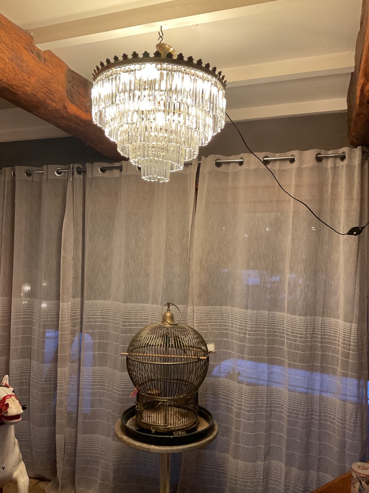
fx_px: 412
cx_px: 184
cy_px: 246
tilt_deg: +1.9
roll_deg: -1.5
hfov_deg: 48.2
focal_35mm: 29
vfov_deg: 61.7
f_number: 1.8
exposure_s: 1/60
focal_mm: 3
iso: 100
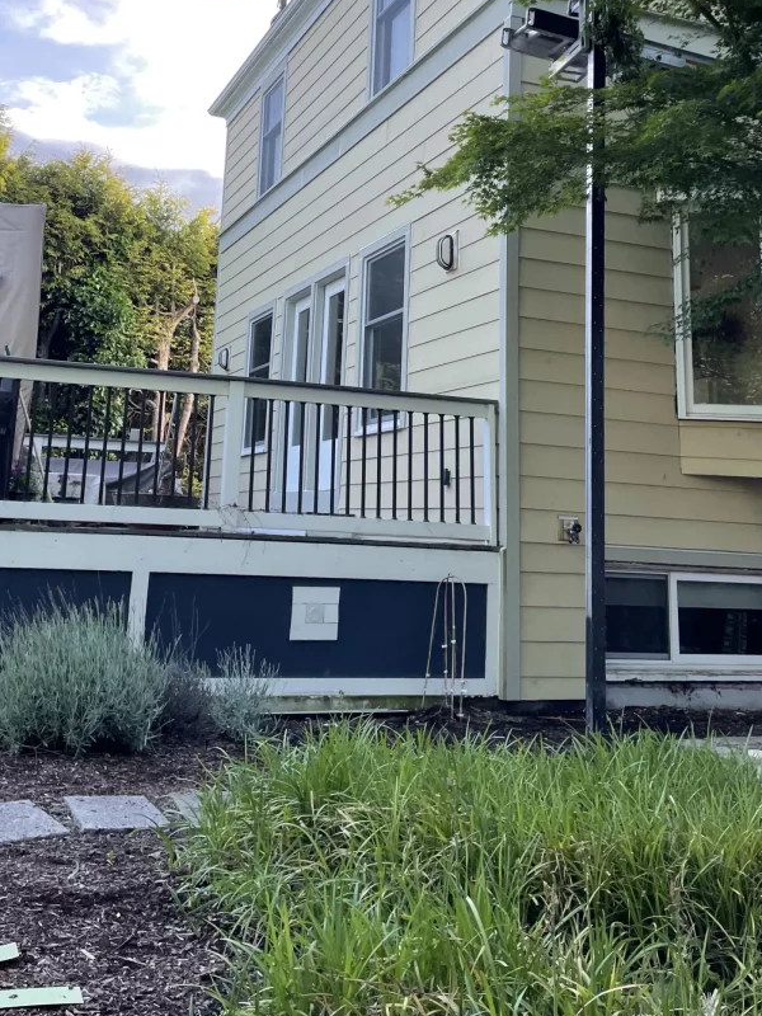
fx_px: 1145
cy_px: 281
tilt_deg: +12.3
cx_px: 328
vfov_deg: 46.5
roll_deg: -0.7
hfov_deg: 36.8
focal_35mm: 39
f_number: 1.6
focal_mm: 4.2
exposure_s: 1/525
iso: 32
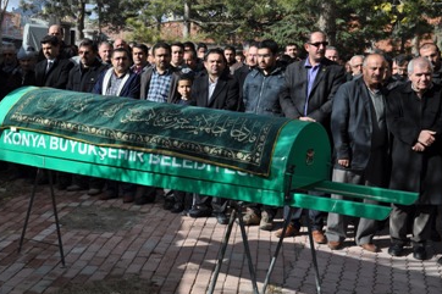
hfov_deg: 38.2
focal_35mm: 52
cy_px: 148
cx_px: 199
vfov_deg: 26.0
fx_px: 638
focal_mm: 28
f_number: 9
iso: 200
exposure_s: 1/320
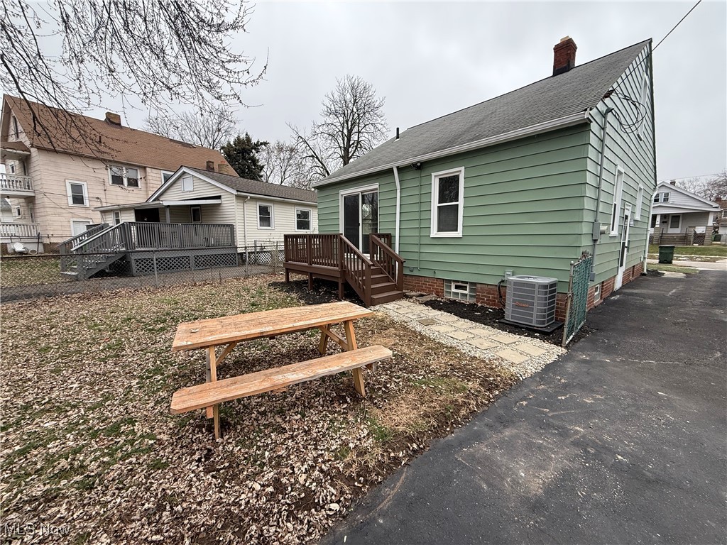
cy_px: 272
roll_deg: +0.6
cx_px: 364
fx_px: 294
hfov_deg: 102.1
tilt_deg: -6.6
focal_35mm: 14
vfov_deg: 85.7
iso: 100
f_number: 2.2
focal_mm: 2.22
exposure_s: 1/99
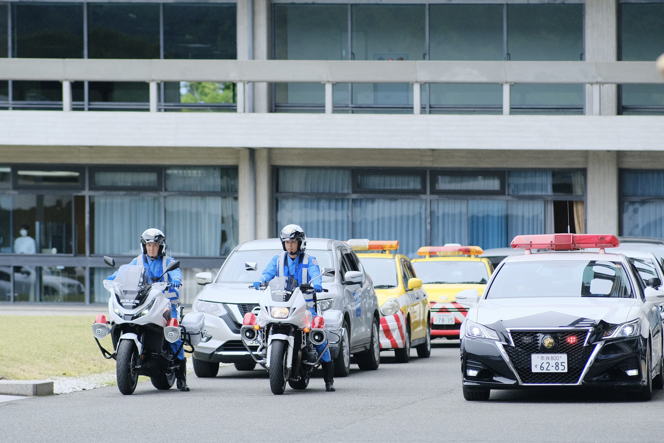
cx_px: 332
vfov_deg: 10.7
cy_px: 222
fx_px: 2361
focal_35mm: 128
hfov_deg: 16.0
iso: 640
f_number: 2
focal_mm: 85
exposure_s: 1/6400
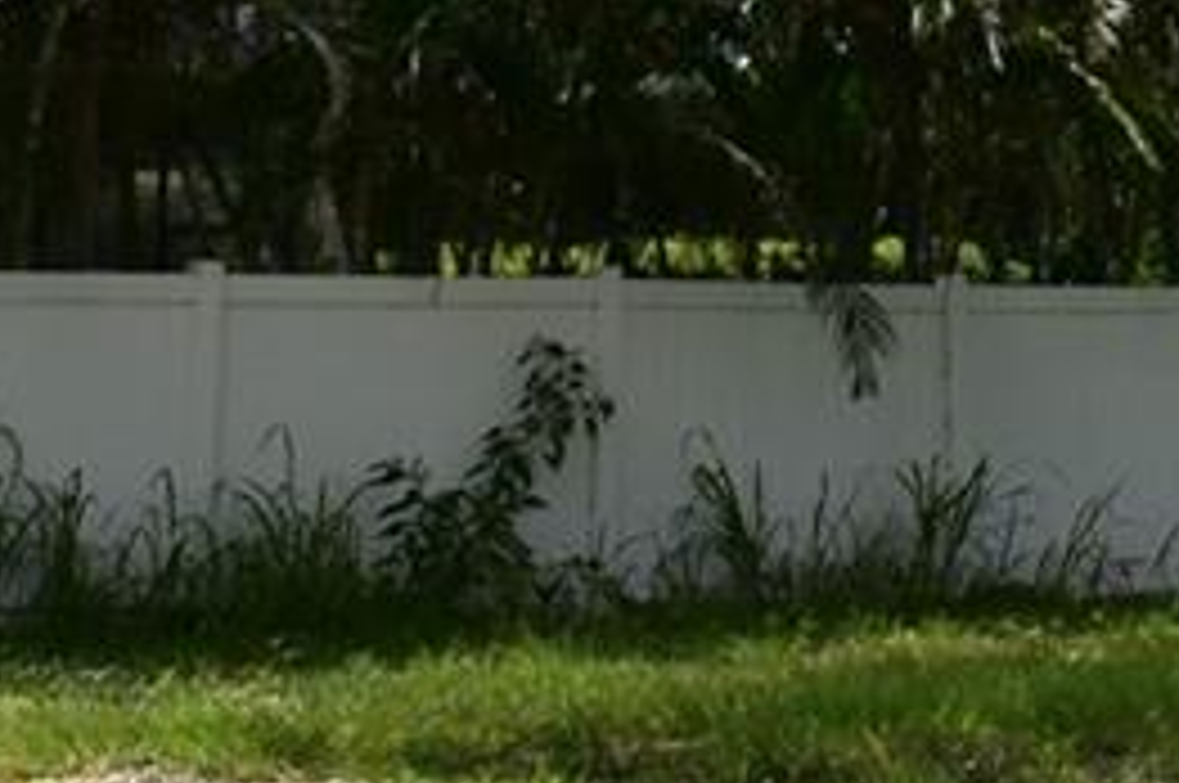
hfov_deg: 12.0
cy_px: -706
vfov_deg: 8.0
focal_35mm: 165
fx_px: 5397
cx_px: 1611
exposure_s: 1/500
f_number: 11
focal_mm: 18
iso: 360
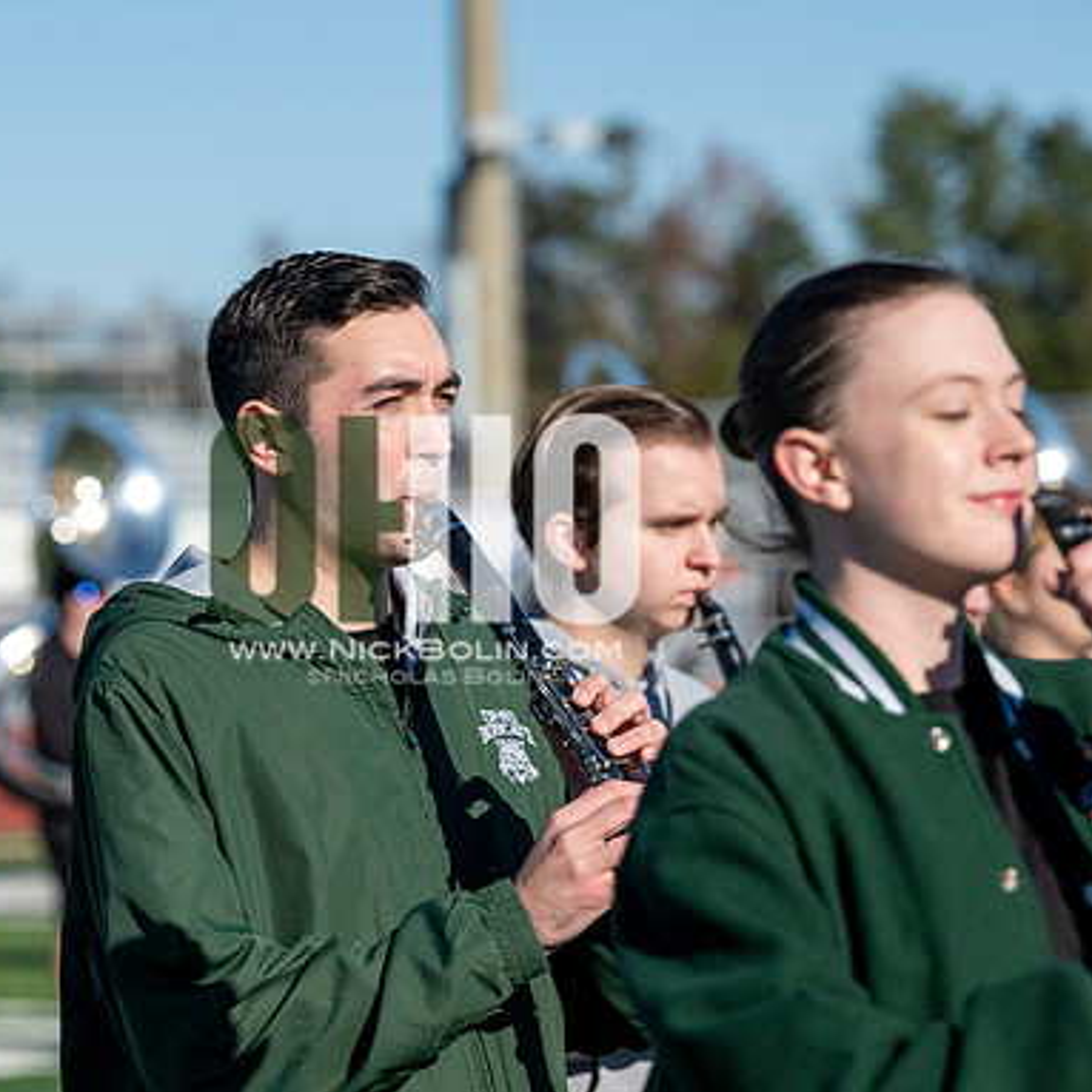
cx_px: 425
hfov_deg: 9.1
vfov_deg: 9.1
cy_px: 549
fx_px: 6888
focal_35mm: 193
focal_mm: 150
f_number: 5
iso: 250
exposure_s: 1/2000
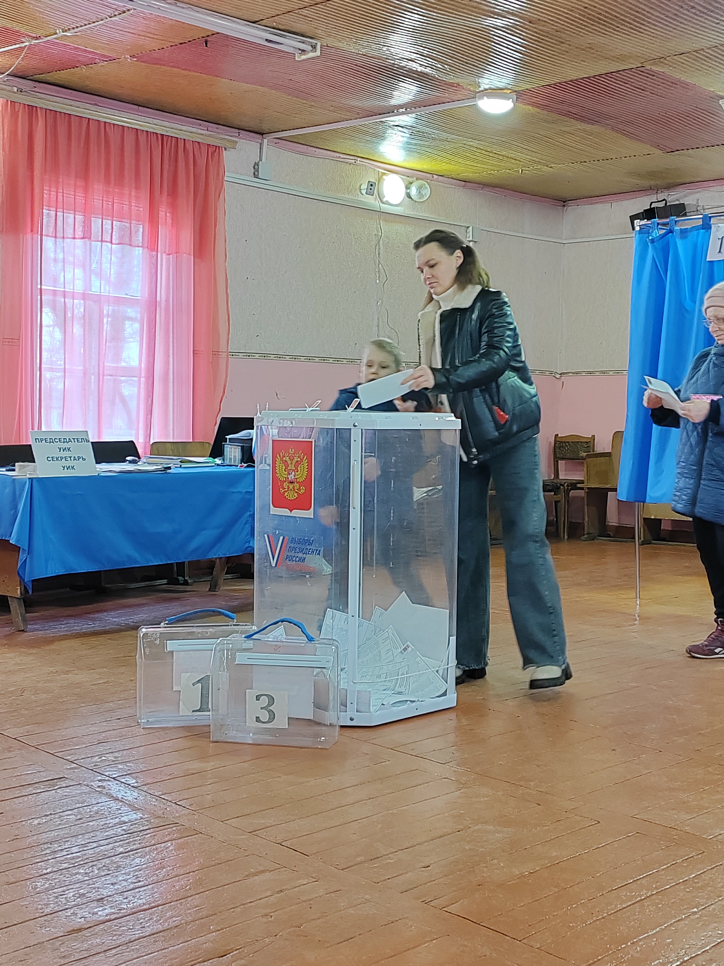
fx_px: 1283
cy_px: 483
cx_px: 362
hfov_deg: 31.5
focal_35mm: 46
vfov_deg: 41.2
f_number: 1.9
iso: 674
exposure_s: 1/33.3
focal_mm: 5.52
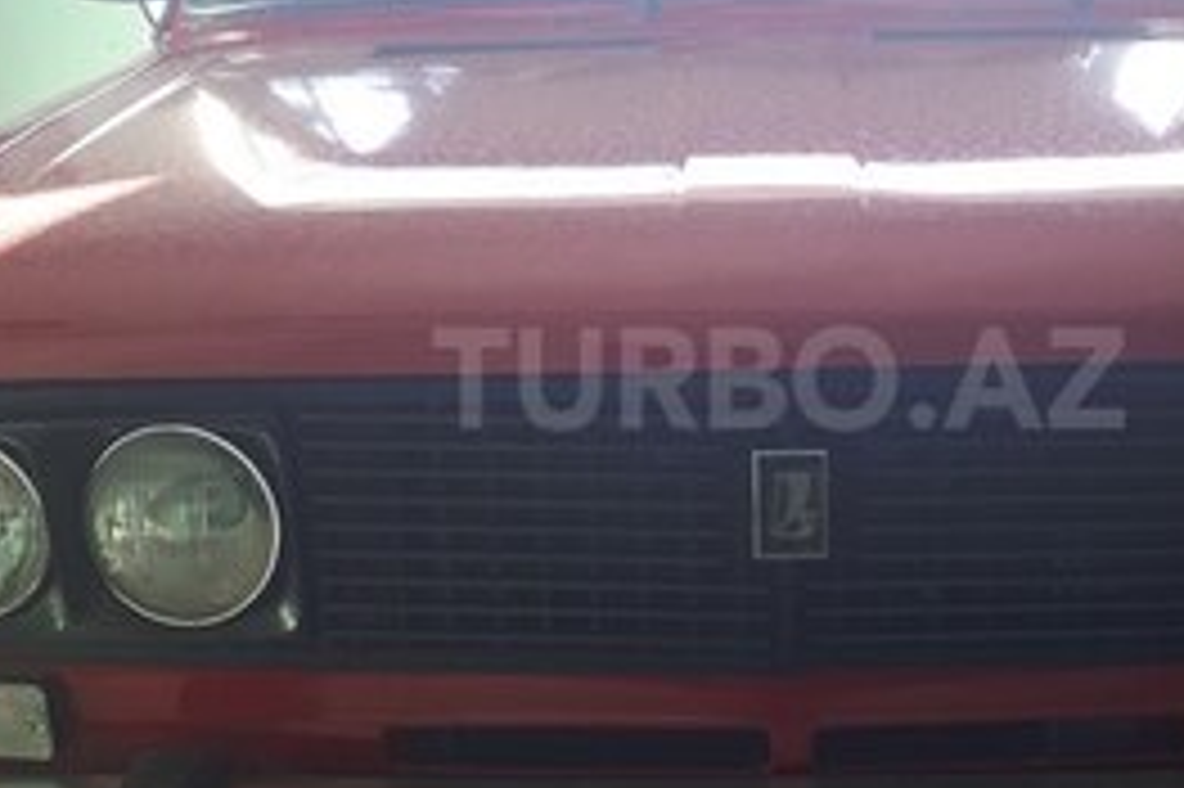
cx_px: 779
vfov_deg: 25.5
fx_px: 1742
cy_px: 378
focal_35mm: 53
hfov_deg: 37.2
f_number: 1.9
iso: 40
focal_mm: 3.6
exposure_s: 1/50
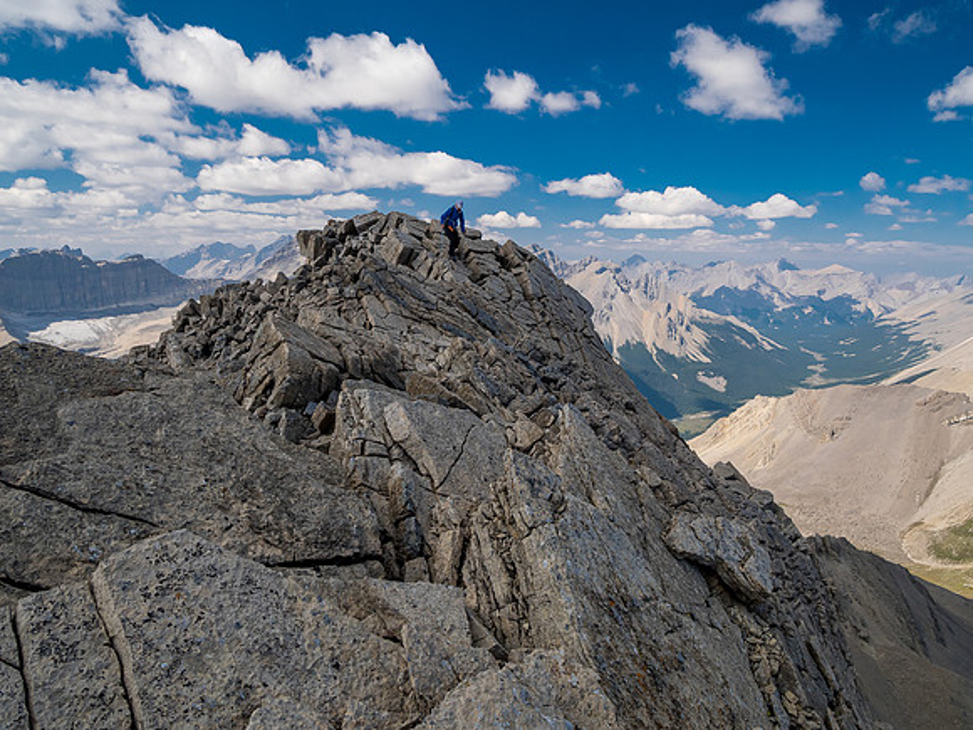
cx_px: 486
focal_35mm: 24
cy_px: 365
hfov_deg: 71.6
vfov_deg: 56.8
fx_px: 675
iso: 200
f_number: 8
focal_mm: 12
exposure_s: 1/200
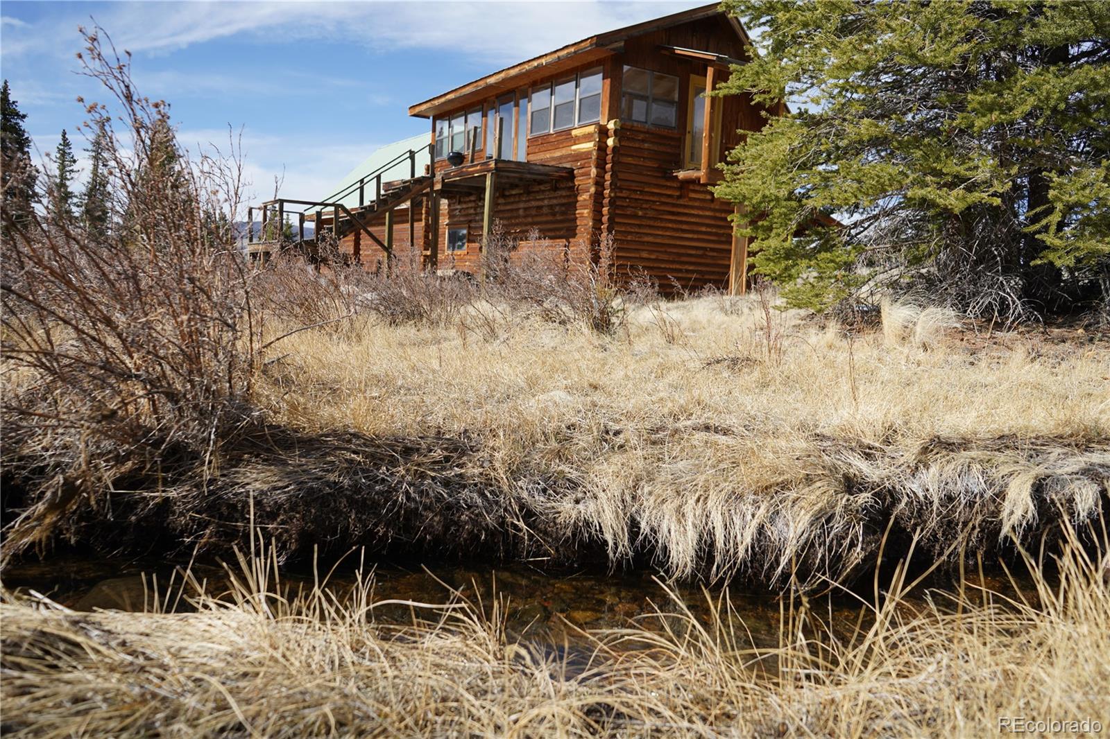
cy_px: 370
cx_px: 555
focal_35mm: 28
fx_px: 863
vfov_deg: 46.4
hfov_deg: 65.5
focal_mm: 28
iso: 100
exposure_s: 1/400
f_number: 5.6
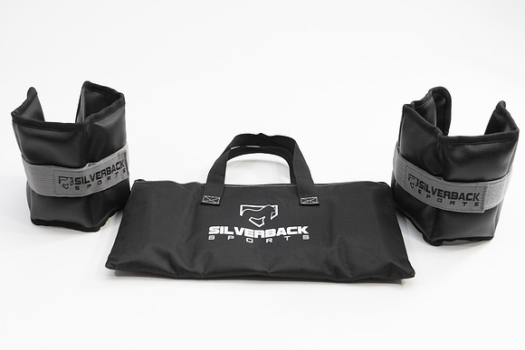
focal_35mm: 41
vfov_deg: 33.0
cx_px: 232
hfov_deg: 47.8
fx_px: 592
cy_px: 171
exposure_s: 1/80
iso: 1000
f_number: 9
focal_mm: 34
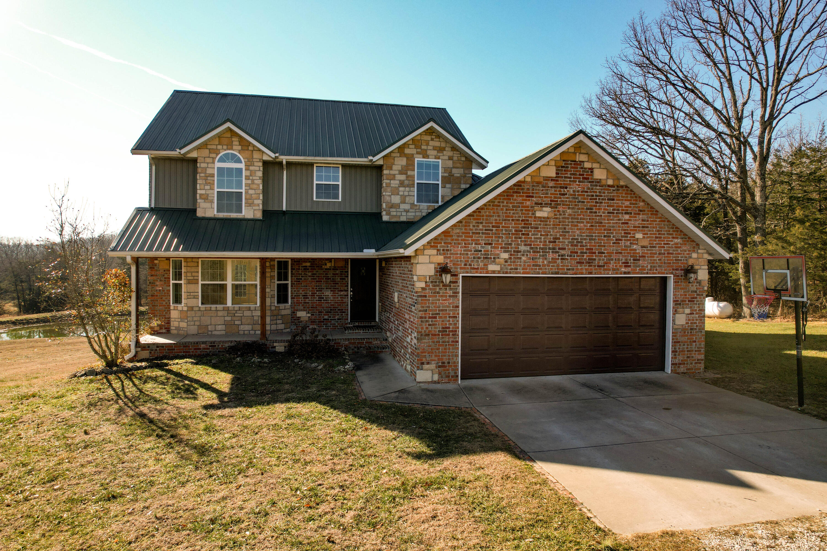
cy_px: 276
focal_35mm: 22
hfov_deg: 78.6
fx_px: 505
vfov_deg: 57.2
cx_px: 414
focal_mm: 8.38
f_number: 2.8
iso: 100
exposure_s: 1/350
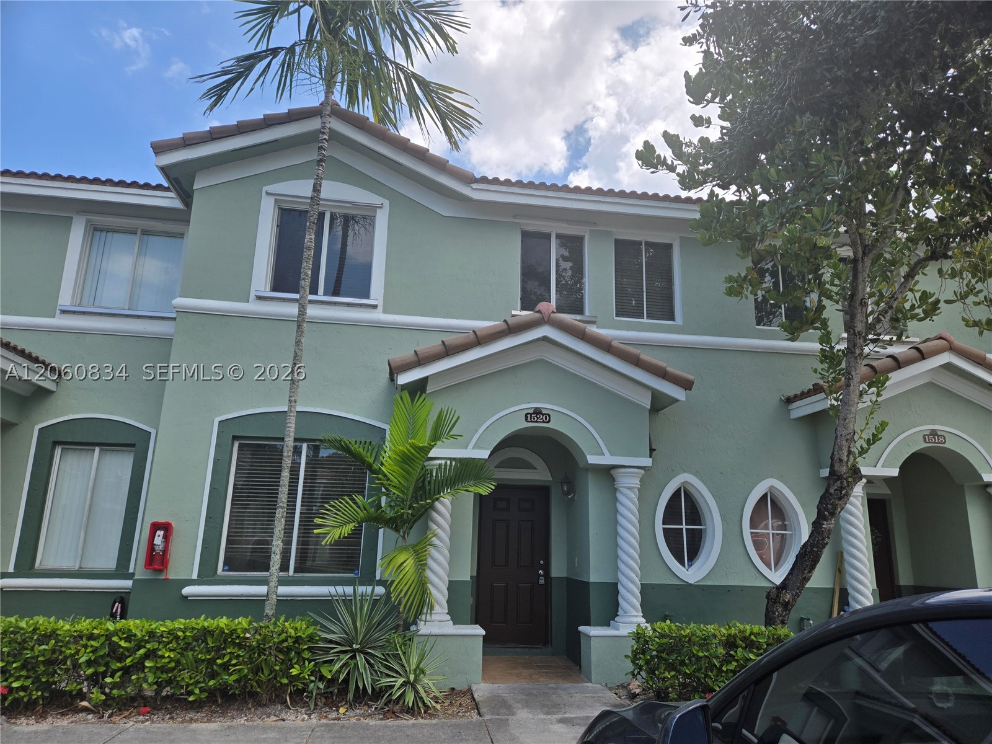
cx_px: 496
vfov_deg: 58.9
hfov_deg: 73.9
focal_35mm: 23
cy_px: 372
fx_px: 659
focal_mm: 5.4
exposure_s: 1/1804
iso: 25
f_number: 1.8
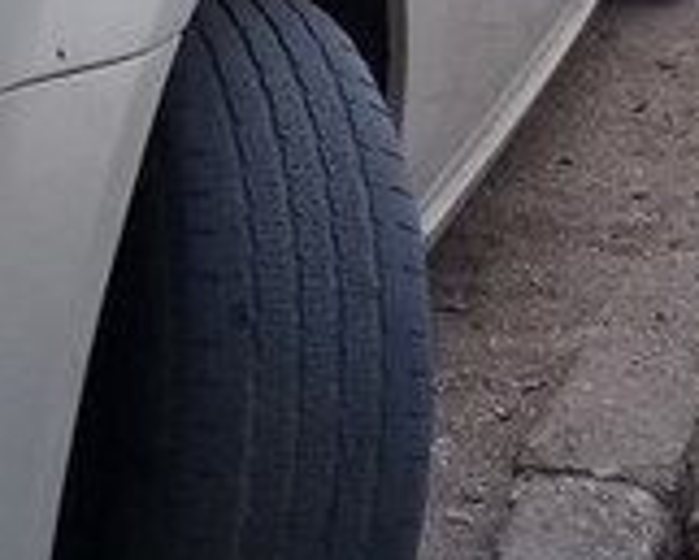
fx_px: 2567
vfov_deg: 12.2
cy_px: -119
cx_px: 317
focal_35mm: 124
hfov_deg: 15.5
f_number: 2.2
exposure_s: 1/492
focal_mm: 3.3
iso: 50
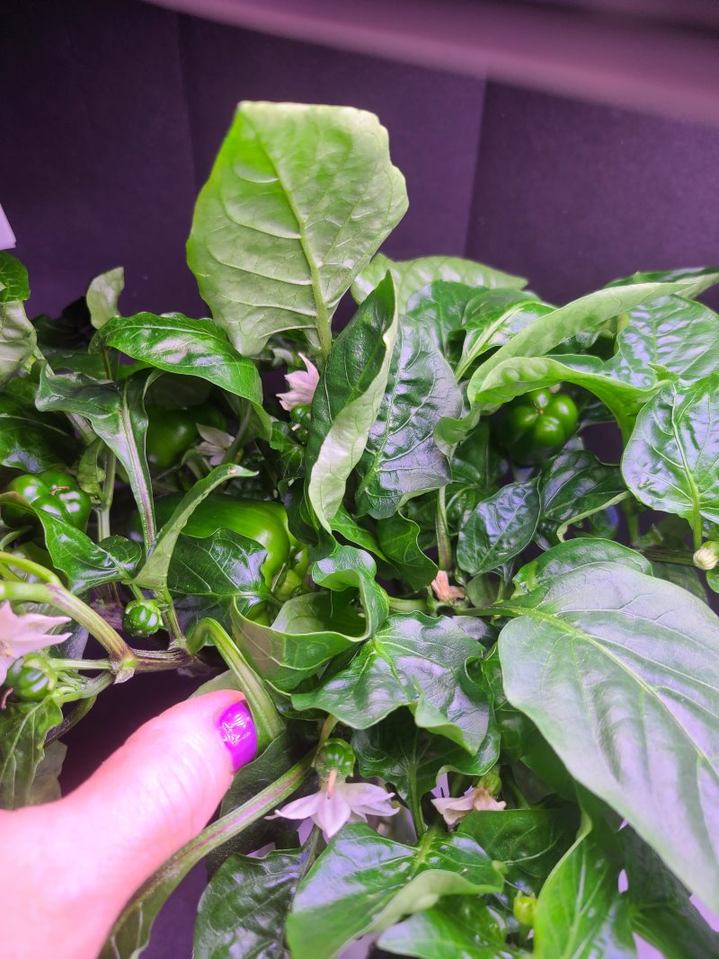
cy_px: 480
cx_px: 360
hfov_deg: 53.1
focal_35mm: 26
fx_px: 720
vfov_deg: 67.3
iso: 40
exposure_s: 1/235
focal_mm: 5.4
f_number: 1.8
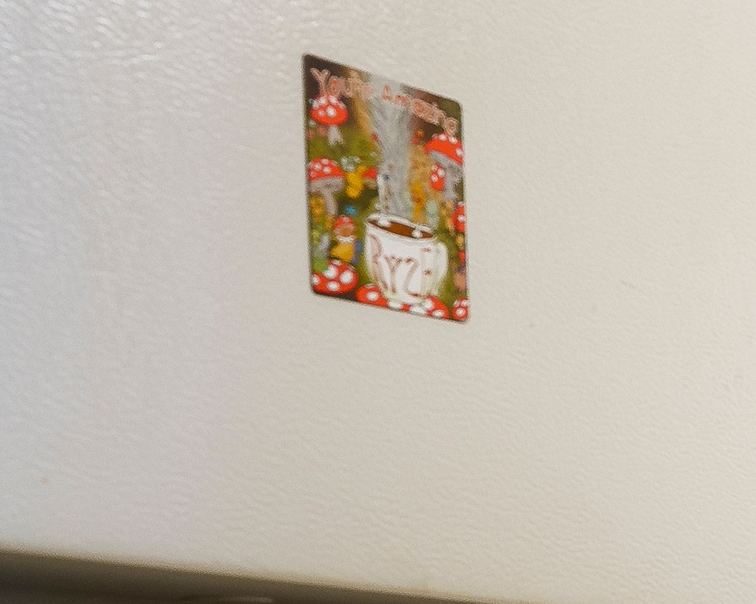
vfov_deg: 12.9
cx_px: 2003
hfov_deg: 12.0
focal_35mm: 115
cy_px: 818
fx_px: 2573
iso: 400
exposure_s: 1/160
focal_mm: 22
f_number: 8
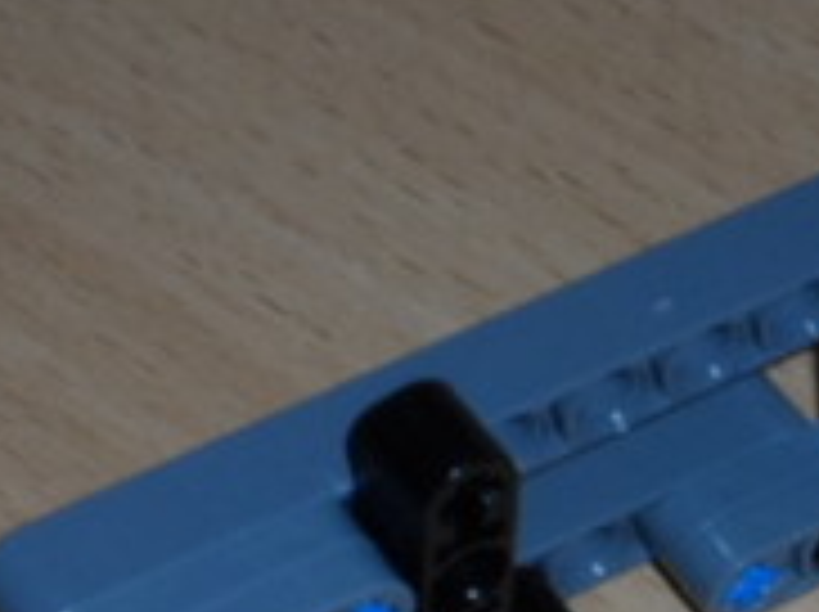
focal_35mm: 203
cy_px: 749
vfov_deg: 7.2
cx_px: 968
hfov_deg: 9.6
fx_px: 4797
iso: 100
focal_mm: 6.8
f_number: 7.4
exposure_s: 1/15
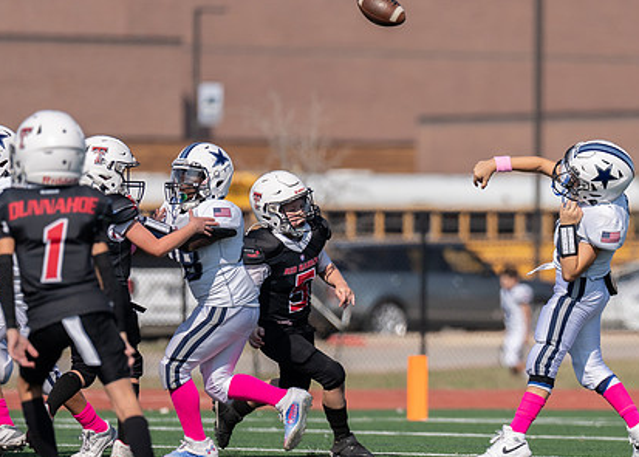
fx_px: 8366
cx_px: 551
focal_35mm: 461
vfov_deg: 3.1
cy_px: 250
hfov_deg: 4.4
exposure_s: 1/2500
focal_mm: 200
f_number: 2.8
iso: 100
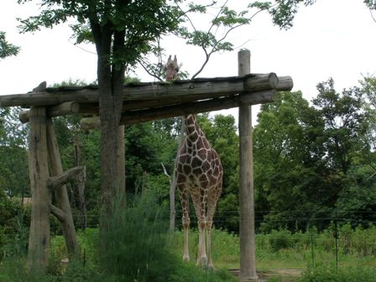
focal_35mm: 142
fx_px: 1542
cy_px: 141
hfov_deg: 13.9
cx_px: 188
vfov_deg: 10.4
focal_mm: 14.2
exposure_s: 1/149
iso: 68
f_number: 7.5
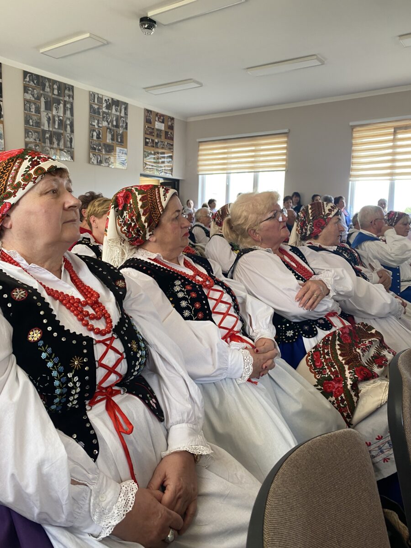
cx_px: 206
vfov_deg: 67.3
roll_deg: -2.5
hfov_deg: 53.1
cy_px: 274
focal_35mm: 26
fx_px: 412
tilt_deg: -7.3
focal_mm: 4.25
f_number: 1.8
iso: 80
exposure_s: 1/50
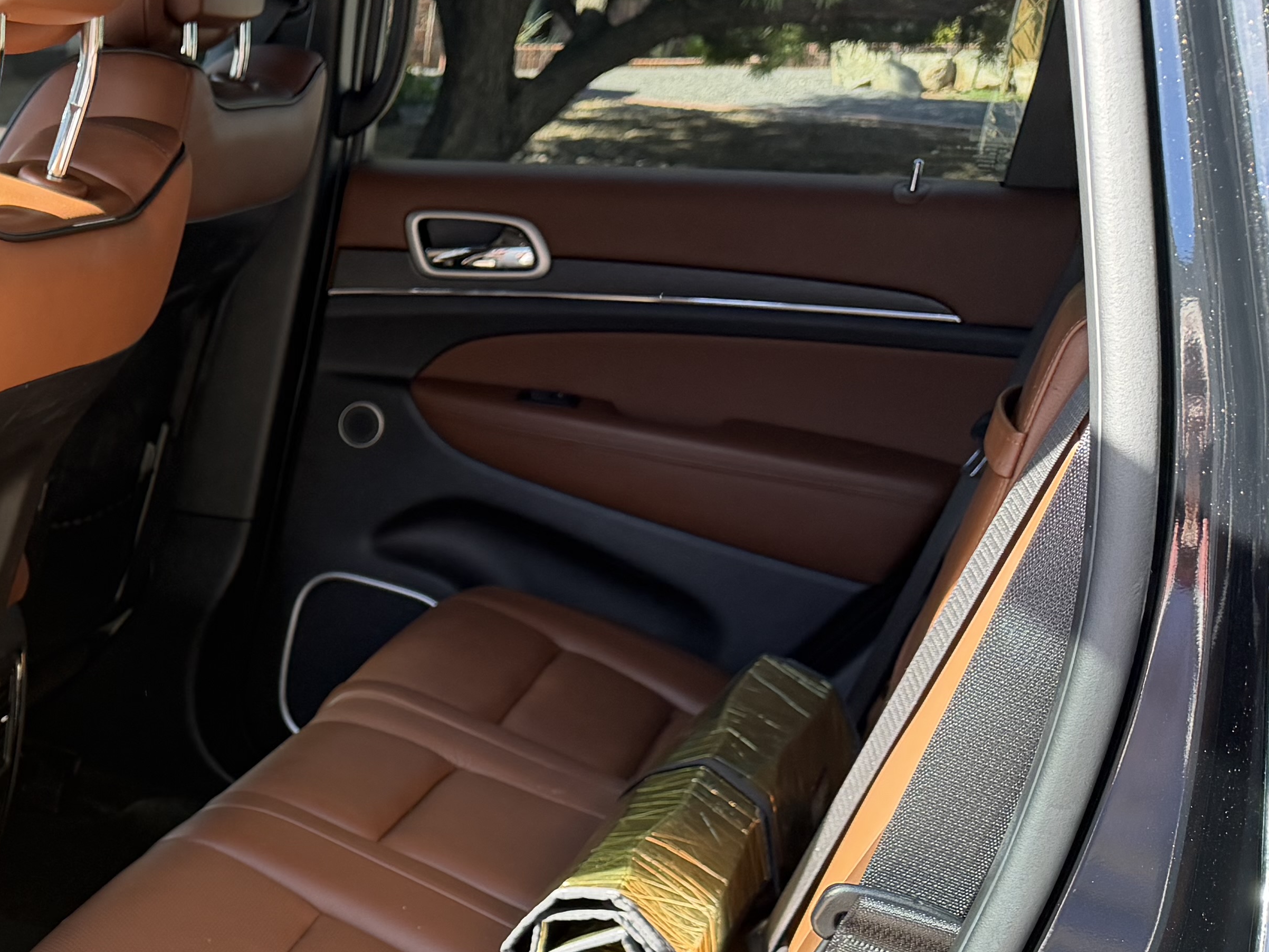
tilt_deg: -22.8
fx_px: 2090
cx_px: -200
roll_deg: +0.0
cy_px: 887
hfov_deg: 29.6
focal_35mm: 57
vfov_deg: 24.8
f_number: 1.78
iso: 125
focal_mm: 6.76
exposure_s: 1/207
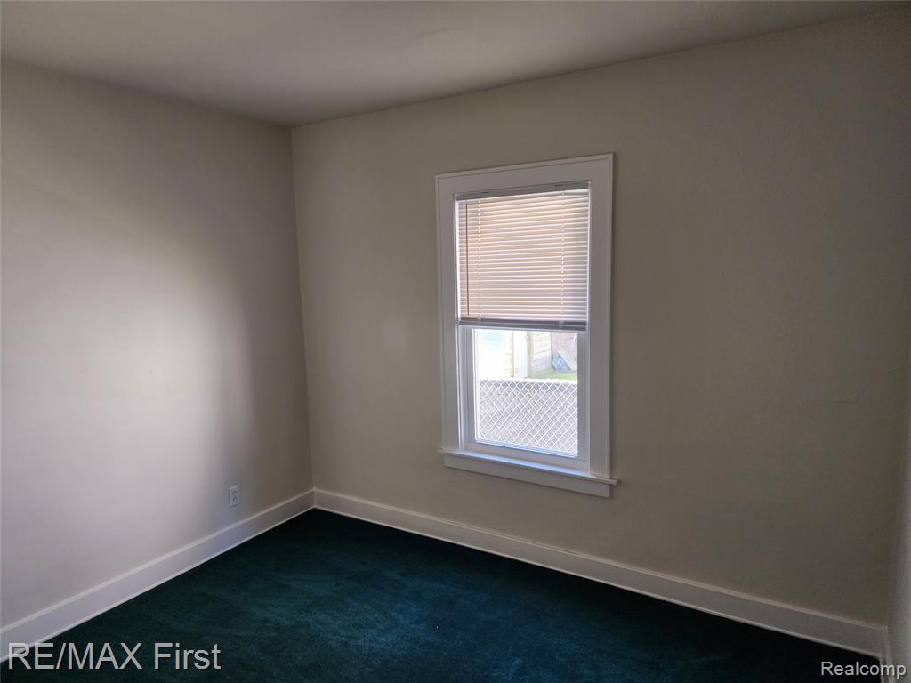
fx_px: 605
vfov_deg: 58.9
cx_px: 456
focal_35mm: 23
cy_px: 342
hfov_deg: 73.9
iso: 320
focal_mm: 6.4
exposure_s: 1/120
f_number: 1.8
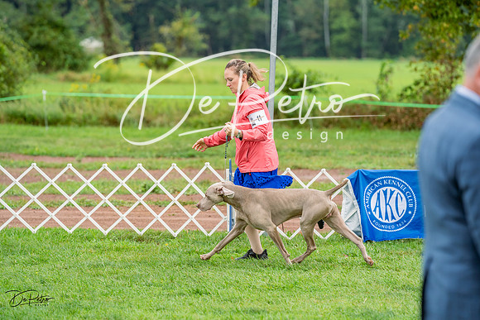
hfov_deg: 11.7
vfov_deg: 7.8
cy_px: 160
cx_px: 240
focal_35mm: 176
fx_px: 2347
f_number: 4
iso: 640
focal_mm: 176
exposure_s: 1/1250
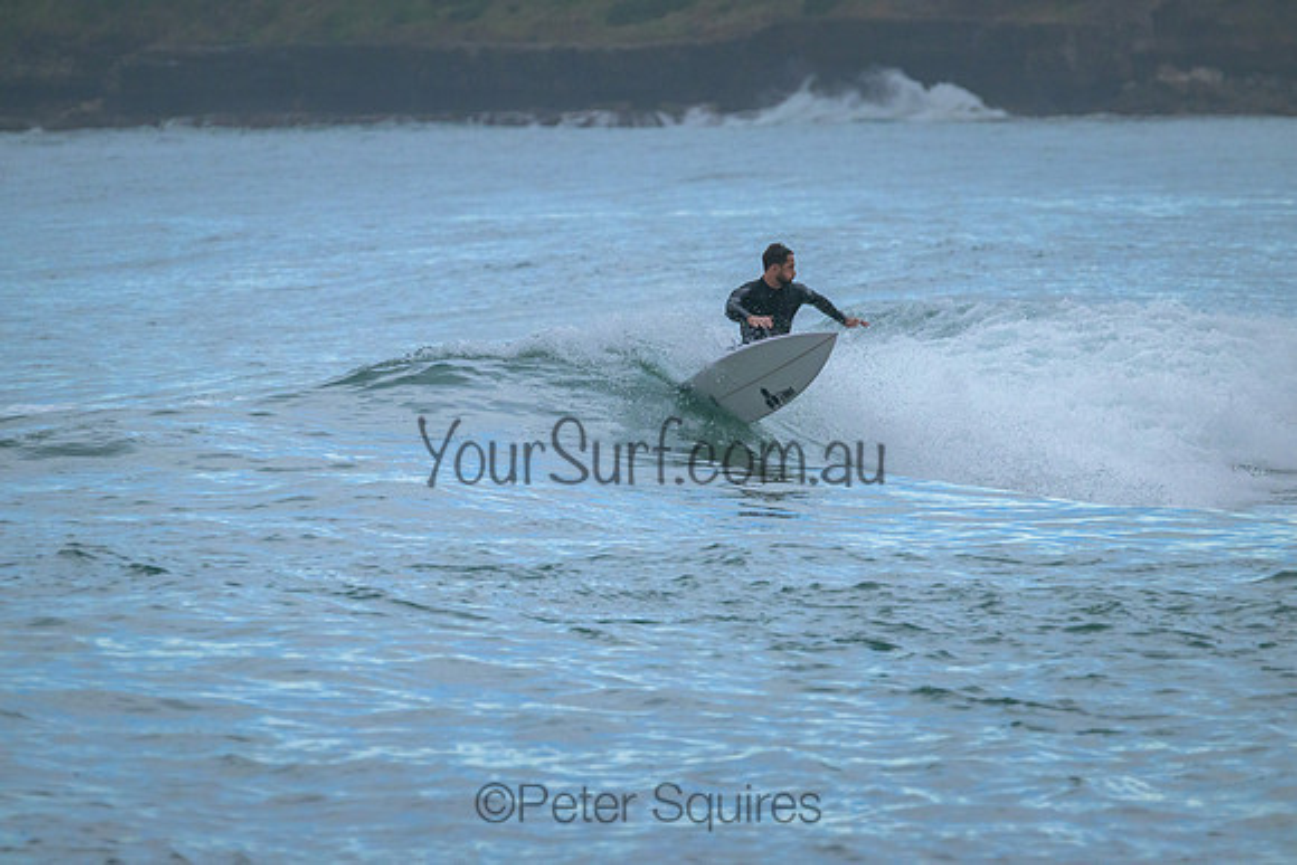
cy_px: 432
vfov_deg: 2.5
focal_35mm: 550
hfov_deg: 3.7
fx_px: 19819
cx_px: 648
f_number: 11
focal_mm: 550
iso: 3200
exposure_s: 1/1250
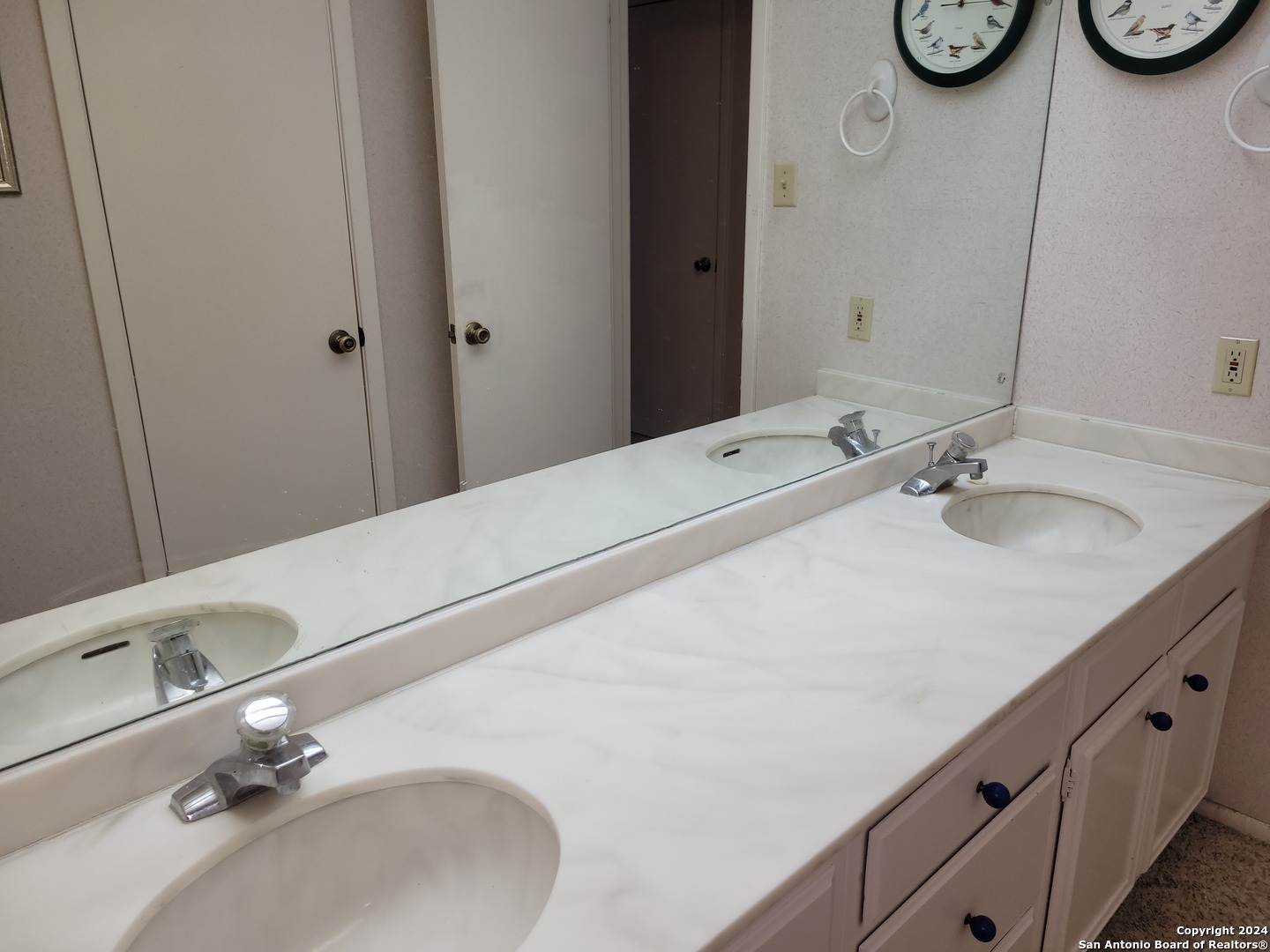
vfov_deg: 53.1
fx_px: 954
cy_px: 476
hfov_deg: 67.3
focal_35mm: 26
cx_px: 635
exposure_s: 1/60
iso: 40
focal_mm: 5.4
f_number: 1.8
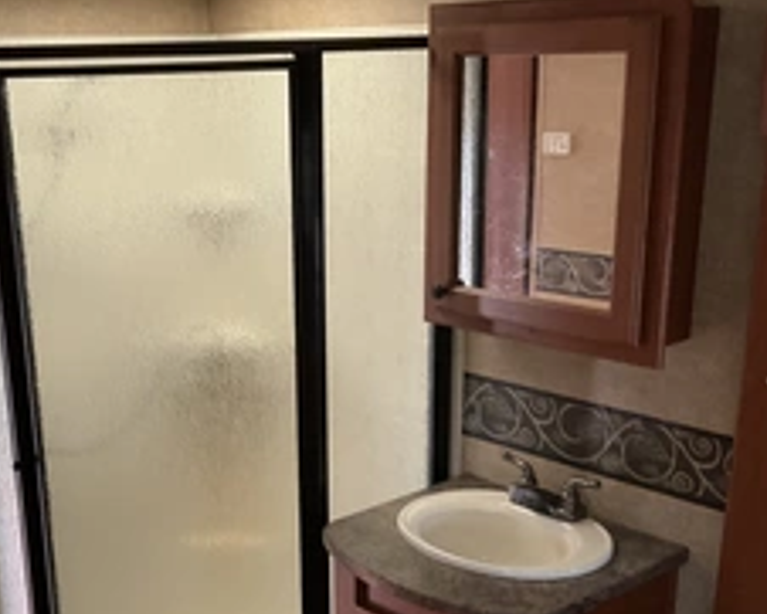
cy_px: 427
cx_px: 272
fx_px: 1136
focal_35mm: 50
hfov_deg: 37.0
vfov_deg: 30.0
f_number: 1.8
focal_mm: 3
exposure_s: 1/60
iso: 160
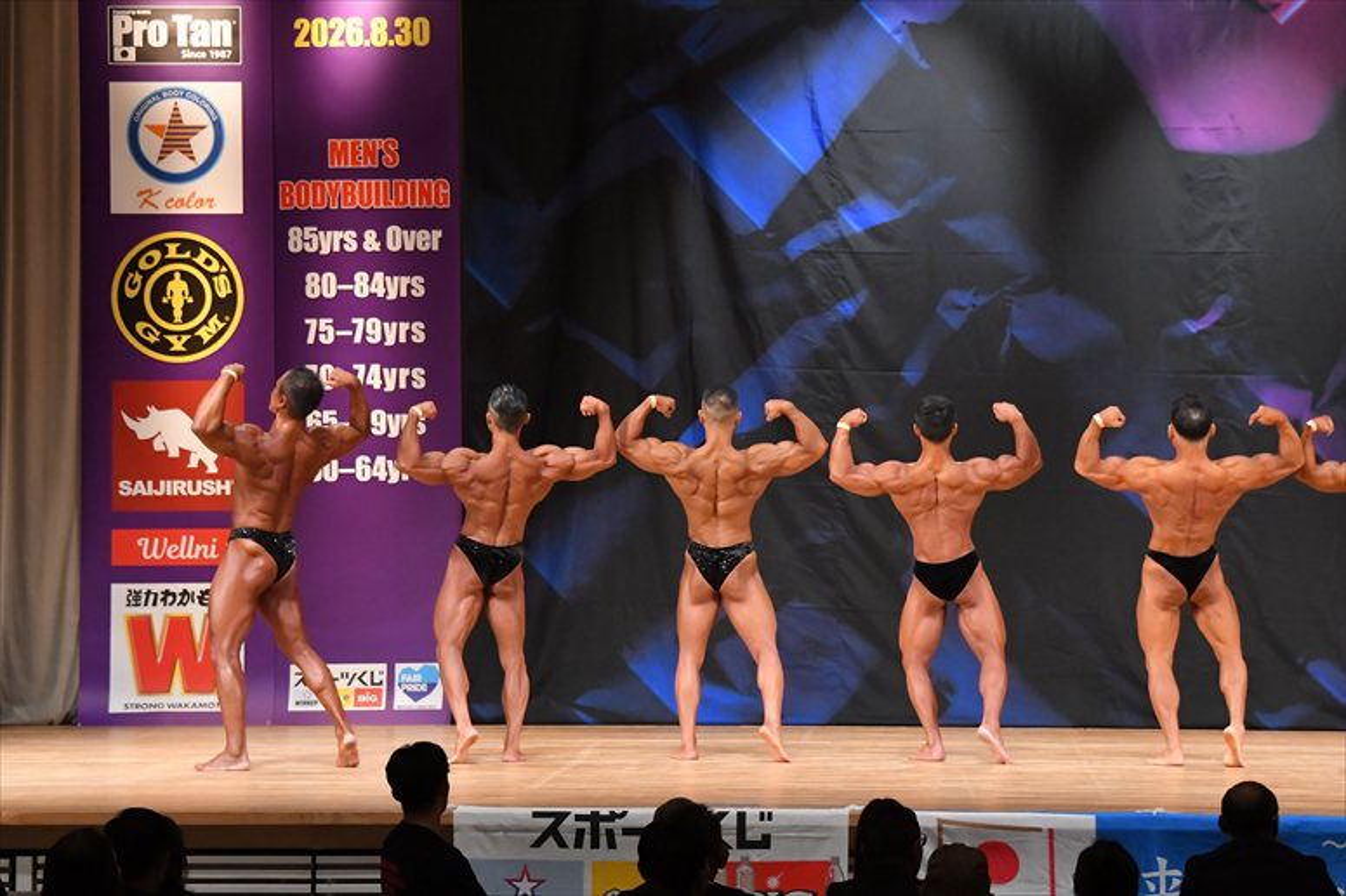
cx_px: 673
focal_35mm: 138
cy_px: 448
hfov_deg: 14.9
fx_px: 5157
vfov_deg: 9.9
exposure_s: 1/400
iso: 6400
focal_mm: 92
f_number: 5.6
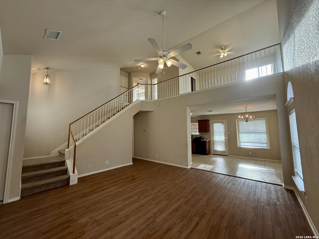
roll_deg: -0.3
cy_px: 120
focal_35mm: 14
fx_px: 129
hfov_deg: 102.1
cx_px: 160
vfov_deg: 85.7
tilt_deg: +6.3
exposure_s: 1/120
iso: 80
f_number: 2.2
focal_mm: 2.22
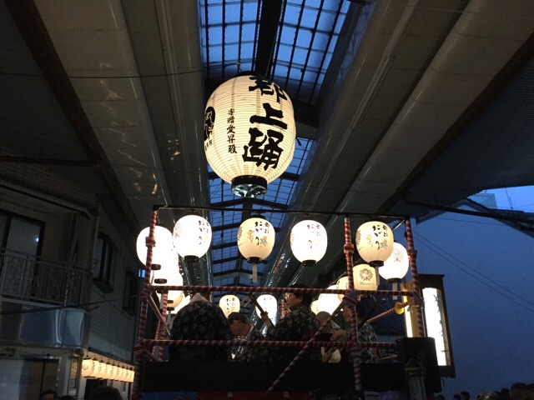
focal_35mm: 31
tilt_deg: +21.9
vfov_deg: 45.4
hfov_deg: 58.4
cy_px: 200
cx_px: 267
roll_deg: -1.3
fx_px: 478
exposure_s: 1/30
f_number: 2.4
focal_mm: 3.3
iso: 200
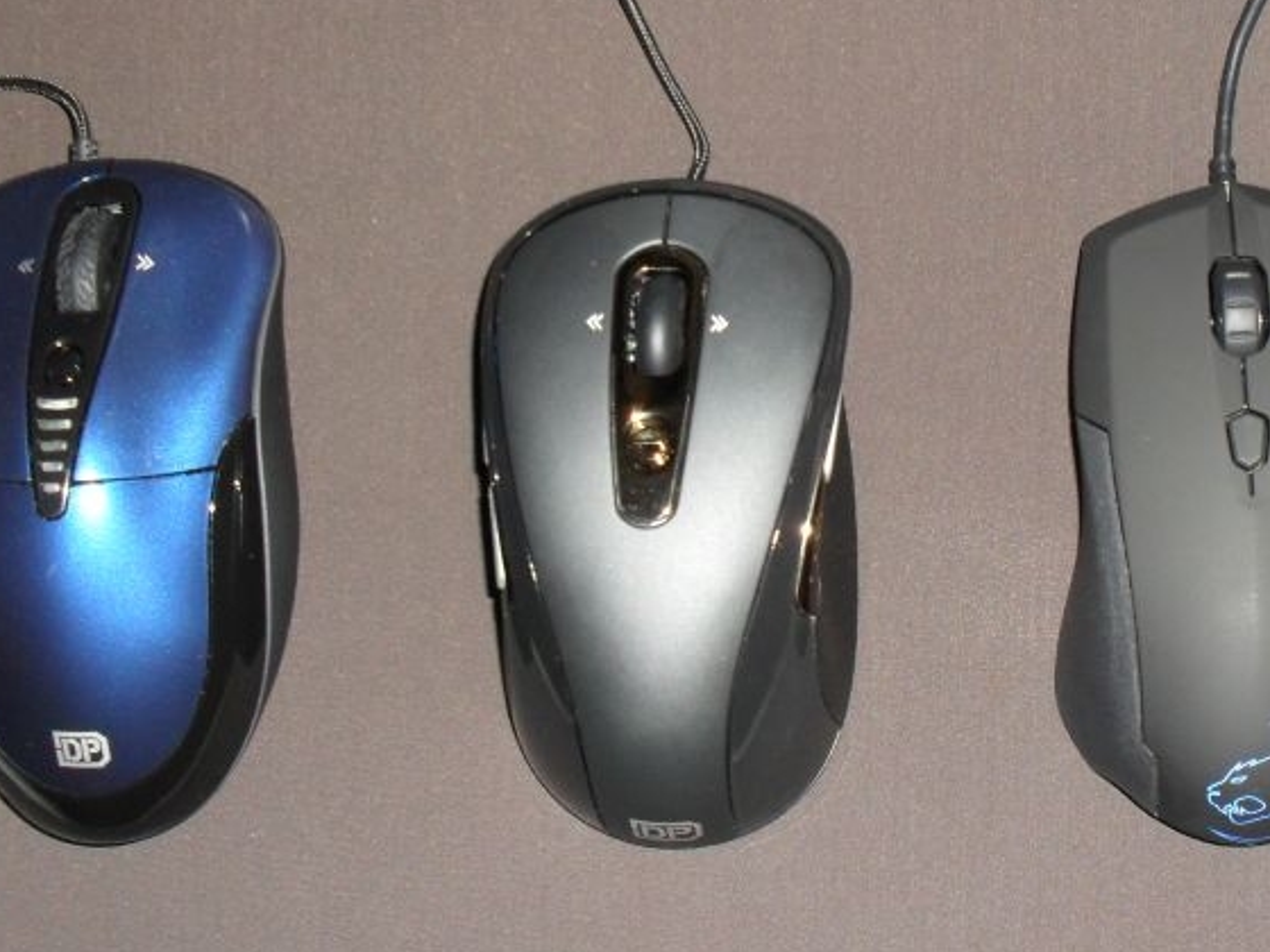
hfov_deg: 29.7
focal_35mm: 64
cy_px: 492
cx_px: 987
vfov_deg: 22.9
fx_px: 2348
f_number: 3.2
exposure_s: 1/45
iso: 200
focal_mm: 6.3
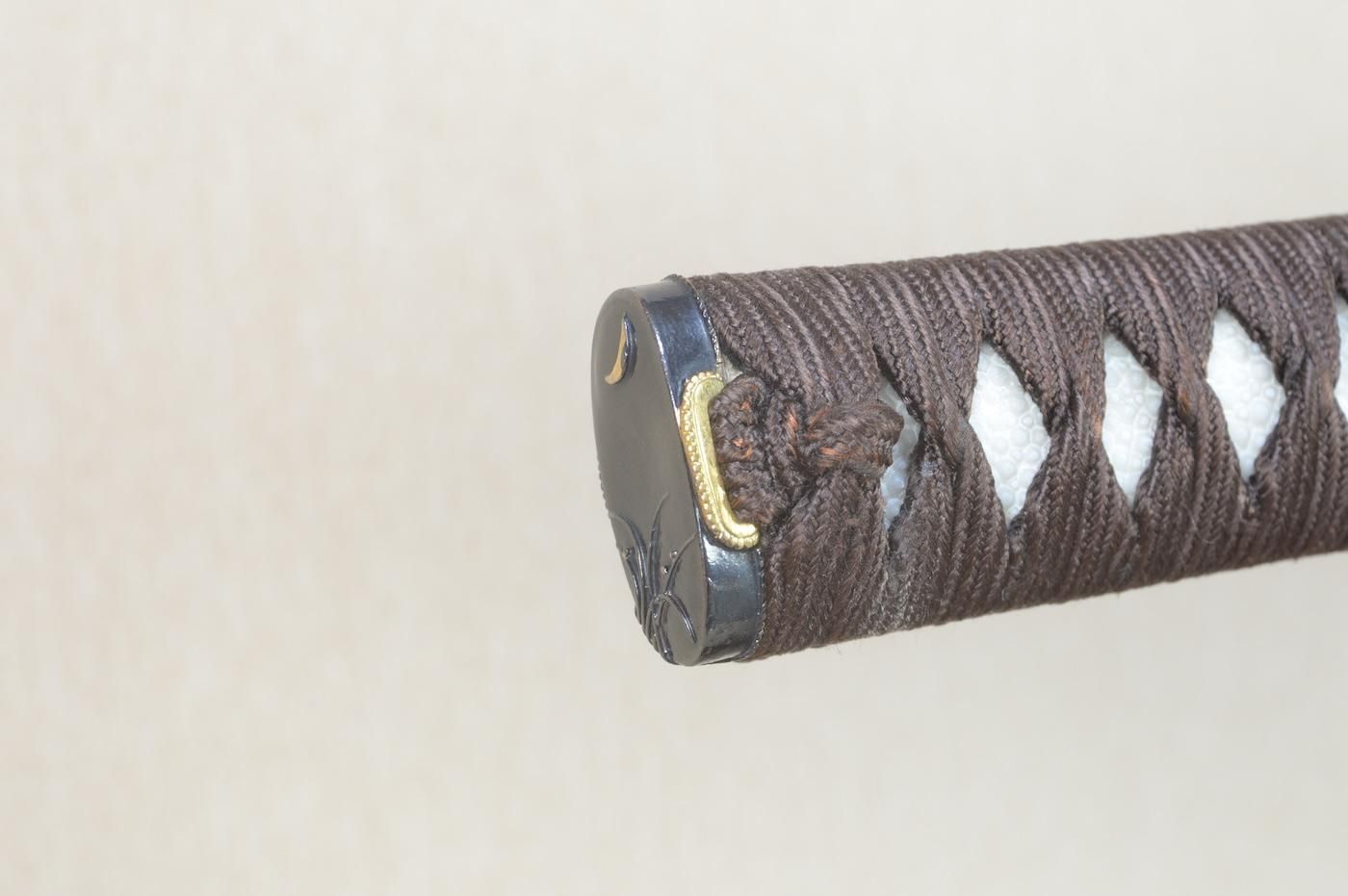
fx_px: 4209
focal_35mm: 112
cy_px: 448
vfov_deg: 12.2
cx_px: 674
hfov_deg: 18.2
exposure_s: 1/1.6
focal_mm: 75
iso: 400
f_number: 11
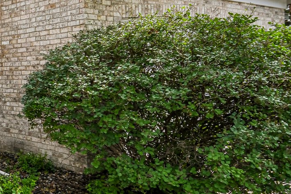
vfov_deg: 31.0
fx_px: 348
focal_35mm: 43
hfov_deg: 32.0
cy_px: 69
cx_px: -104
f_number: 6.3
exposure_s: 1/800
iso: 400
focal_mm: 10
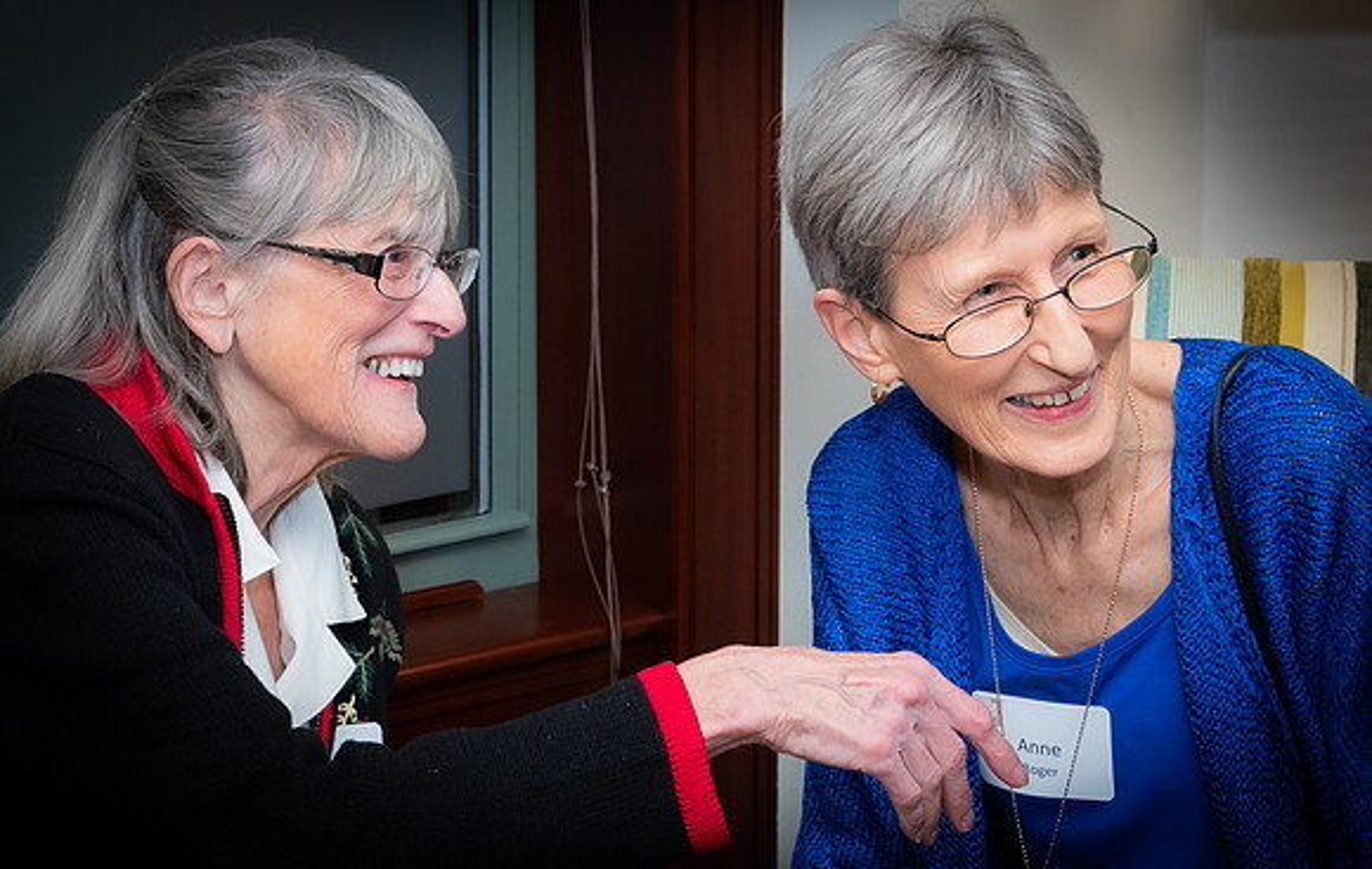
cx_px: 358
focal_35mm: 106
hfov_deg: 19.4
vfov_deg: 12.4
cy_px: 377
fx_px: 3987
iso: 500
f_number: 7.1
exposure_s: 1/60
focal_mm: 32
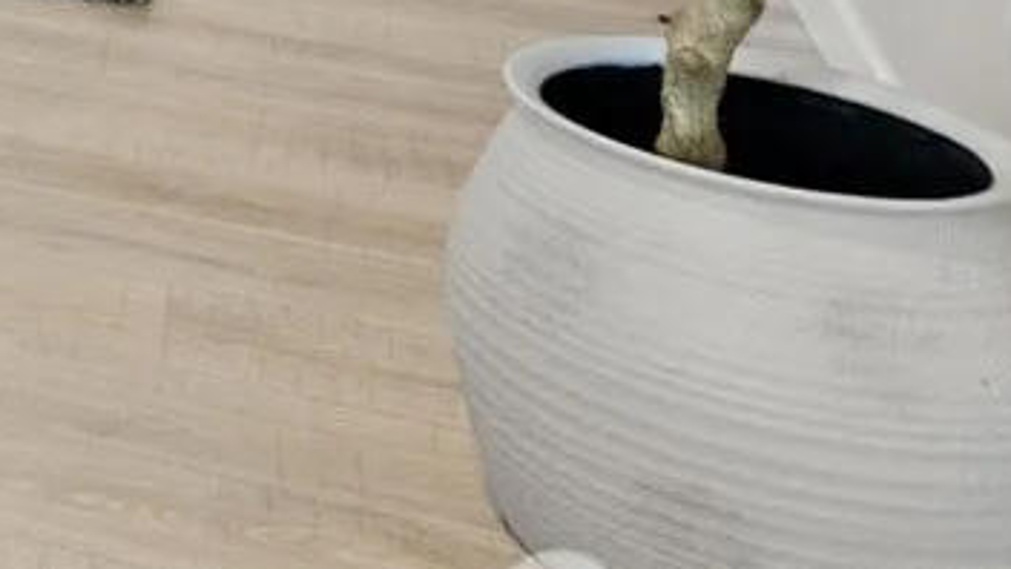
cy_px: -891
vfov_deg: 9.8
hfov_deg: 14.8
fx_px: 2842
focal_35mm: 106
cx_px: -1249
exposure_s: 1/2
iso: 250
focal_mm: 14
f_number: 8
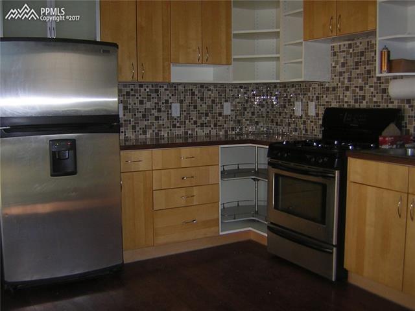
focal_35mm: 36
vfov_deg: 39.7
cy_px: 156
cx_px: 208
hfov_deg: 51.4
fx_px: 432
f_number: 2.6
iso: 50
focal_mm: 4.7
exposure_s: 1/60.1
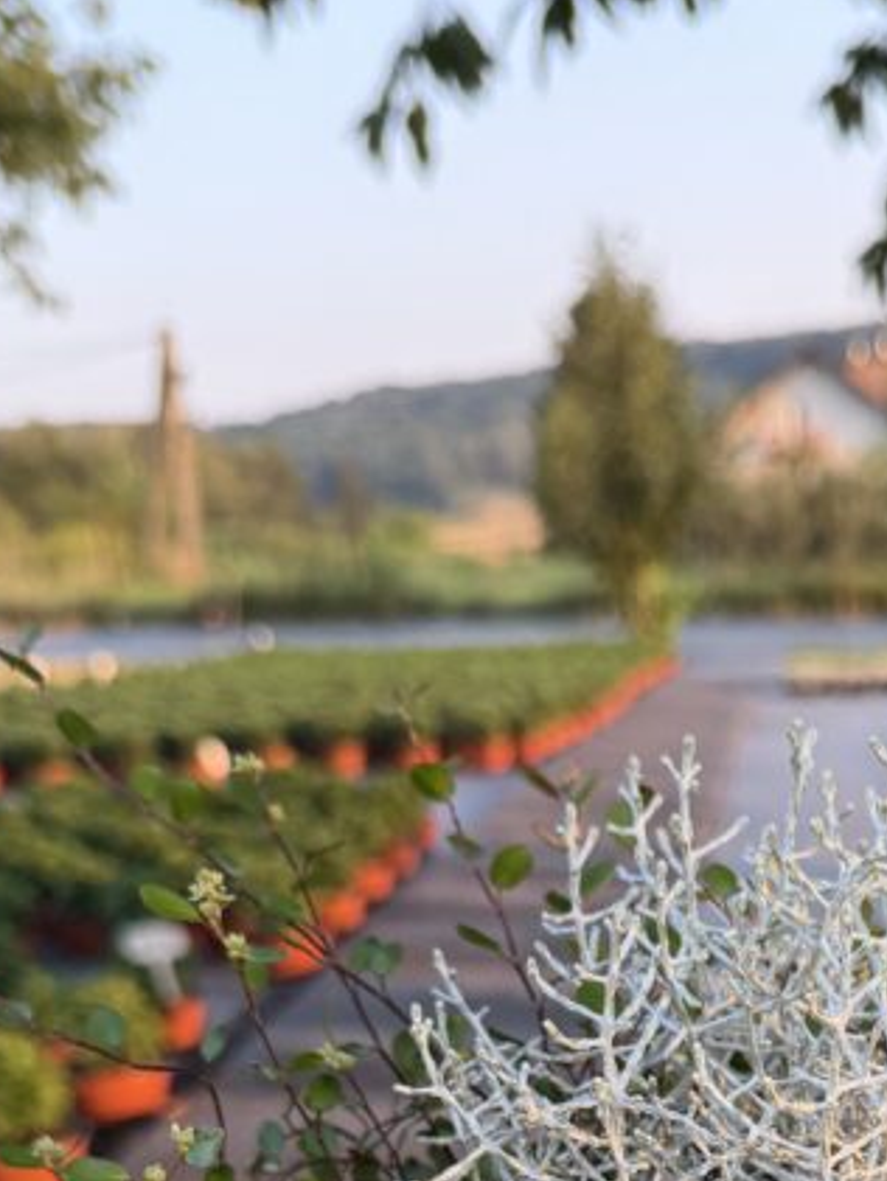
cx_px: 836
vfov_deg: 29.5
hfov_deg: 24.7
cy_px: 1386
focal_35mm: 57
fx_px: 1946
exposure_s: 1/246
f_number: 1.78
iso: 80
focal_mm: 6.76
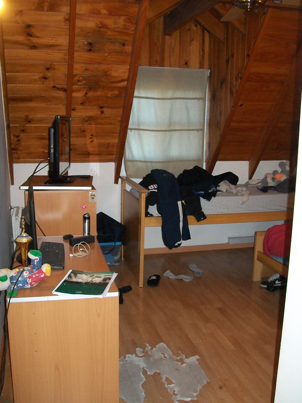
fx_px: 419
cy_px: 202
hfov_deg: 39.7
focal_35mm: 36
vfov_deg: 51.4
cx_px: 151
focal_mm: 6
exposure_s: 1/30
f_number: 2.7
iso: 240
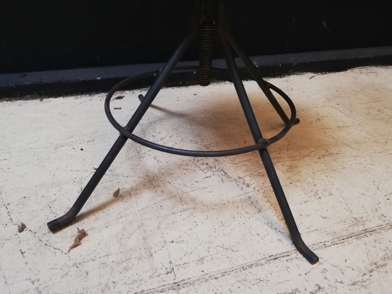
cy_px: 147
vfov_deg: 48.2
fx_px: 328
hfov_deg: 61.7
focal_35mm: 29
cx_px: 196
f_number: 2.2
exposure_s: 1/33.3
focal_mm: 3.81
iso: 320
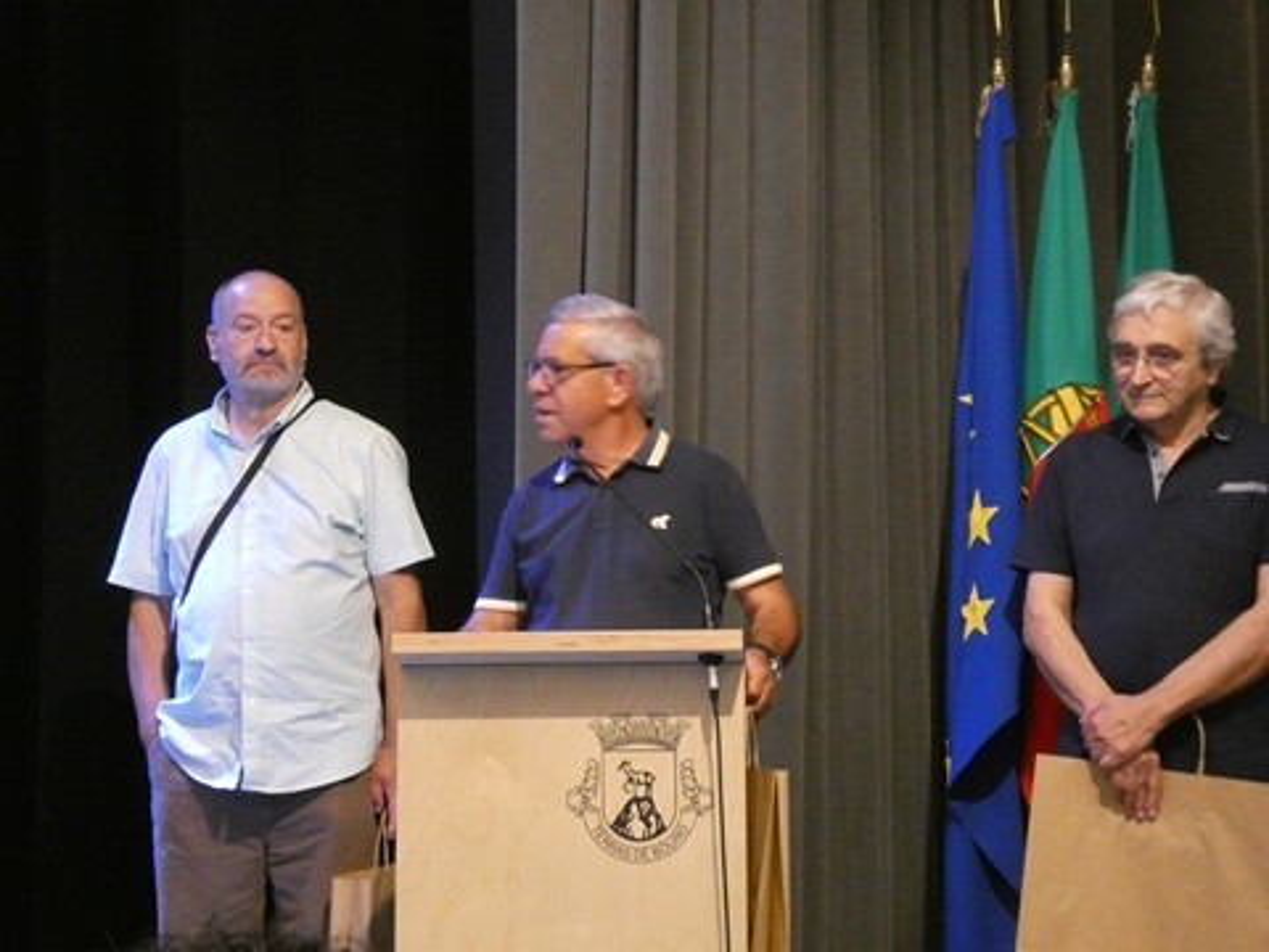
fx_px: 3886
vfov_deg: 14.0
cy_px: 476
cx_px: 634
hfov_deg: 18.5
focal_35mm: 106
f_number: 5.1
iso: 1600
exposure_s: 1/10
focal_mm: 19
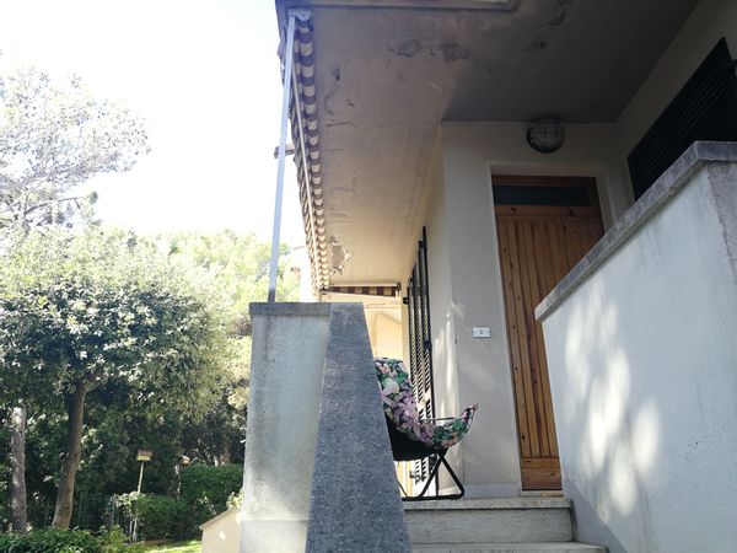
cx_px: 368
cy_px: 276
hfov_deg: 65.3
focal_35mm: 27
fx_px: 575
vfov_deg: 51.4
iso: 50
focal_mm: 3.95
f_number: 2.2
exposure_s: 1/112
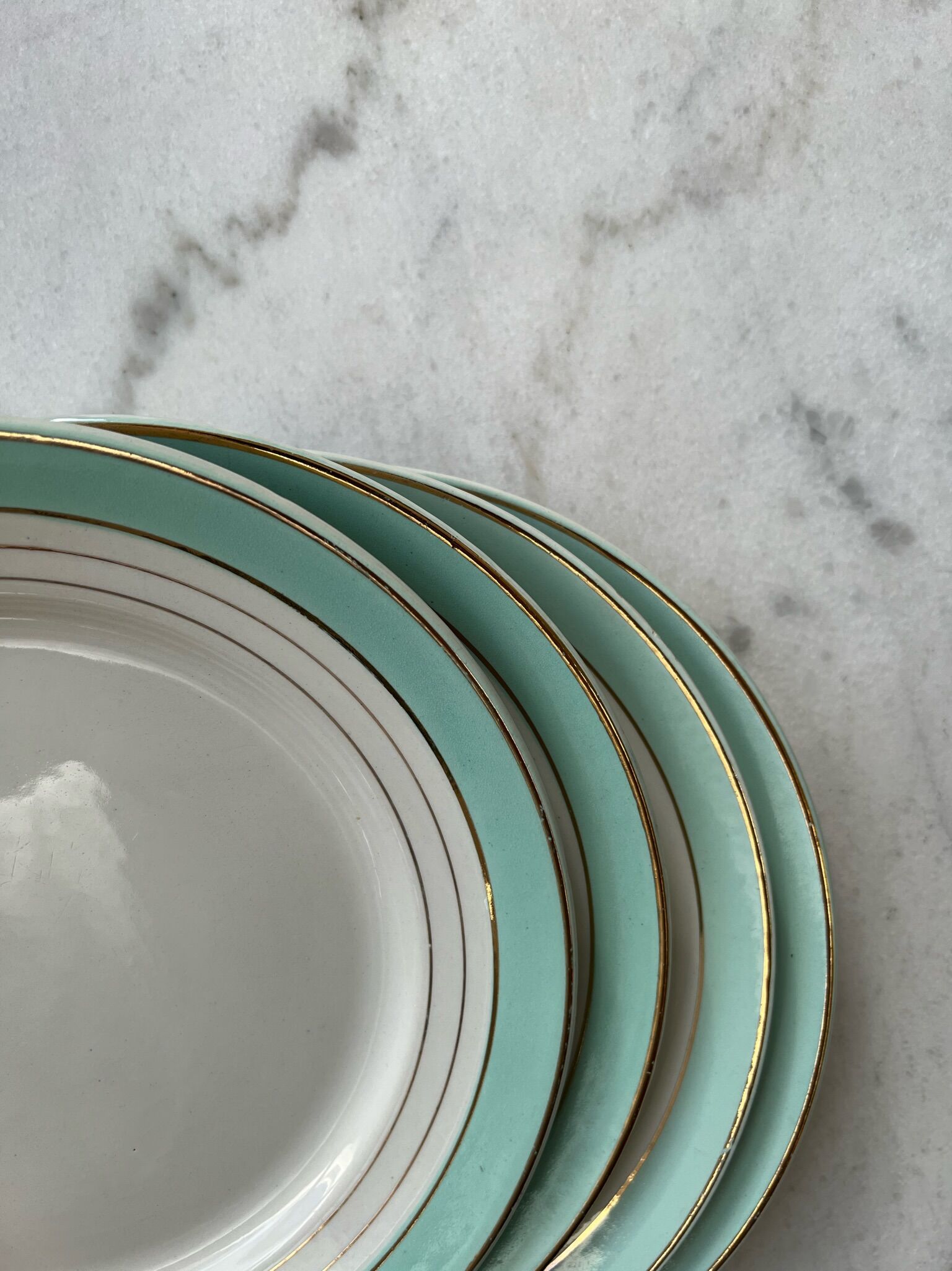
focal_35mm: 26
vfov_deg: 67.3
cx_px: 476
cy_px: 636
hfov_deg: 53.0
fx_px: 954
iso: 50
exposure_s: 1/932
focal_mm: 5.7
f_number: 1.5
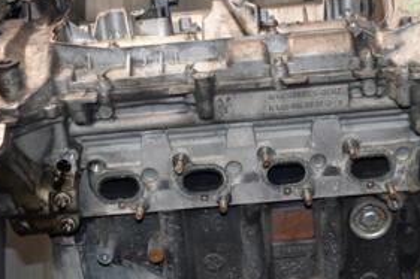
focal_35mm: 80
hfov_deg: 25.3
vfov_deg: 16.9
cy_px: 231
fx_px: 934
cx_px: 235
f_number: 5
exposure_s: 1/60
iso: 800
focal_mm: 25
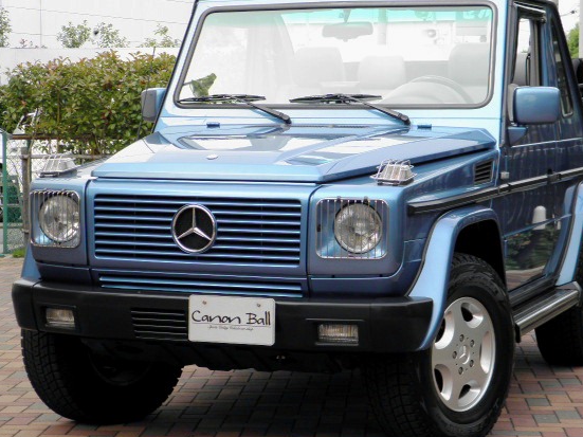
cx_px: 317
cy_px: 212
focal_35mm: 93
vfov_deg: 15.9
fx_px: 1566
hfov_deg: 21.1
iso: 100
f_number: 8.8
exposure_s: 1/60
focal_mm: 14.3
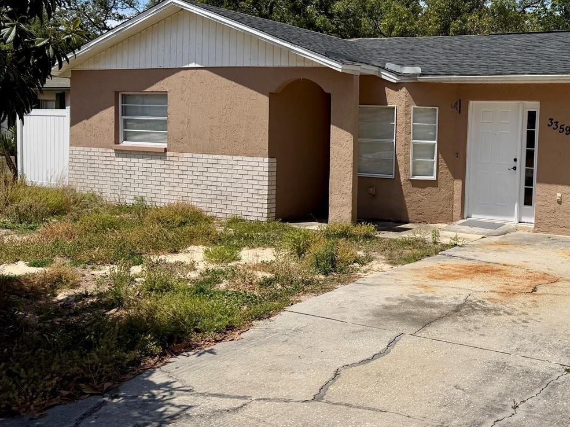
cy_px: 166
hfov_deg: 45.3
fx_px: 642
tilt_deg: -3.9
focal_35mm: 39
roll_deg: -1.7
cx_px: 460
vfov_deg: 36.6
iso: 80
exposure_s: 1/7353
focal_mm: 6.76
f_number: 1.78
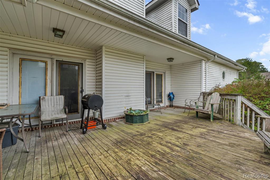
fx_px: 120
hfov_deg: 96.8
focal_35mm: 16
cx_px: 135
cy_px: 90
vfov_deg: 73.7
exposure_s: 1/80
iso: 400
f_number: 8
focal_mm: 16
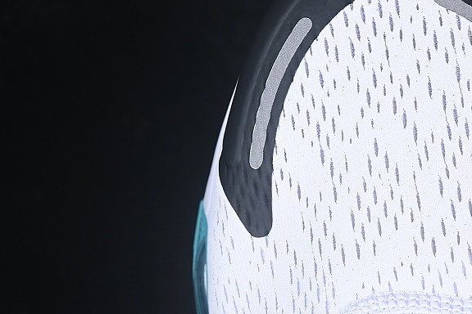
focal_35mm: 135
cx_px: 388
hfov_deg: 15.1
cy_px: 196
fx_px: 1770
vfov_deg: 10.2
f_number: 7.1
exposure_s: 1/80
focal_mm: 48
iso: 160
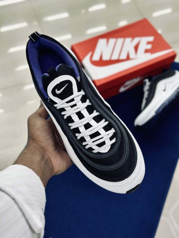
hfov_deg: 30.3
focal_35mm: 48
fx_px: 331
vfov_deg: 39.7
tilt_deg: -58.5
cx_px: 90
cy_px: 119
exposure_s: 1/100
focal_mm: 6.86
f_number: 1.78
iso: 64
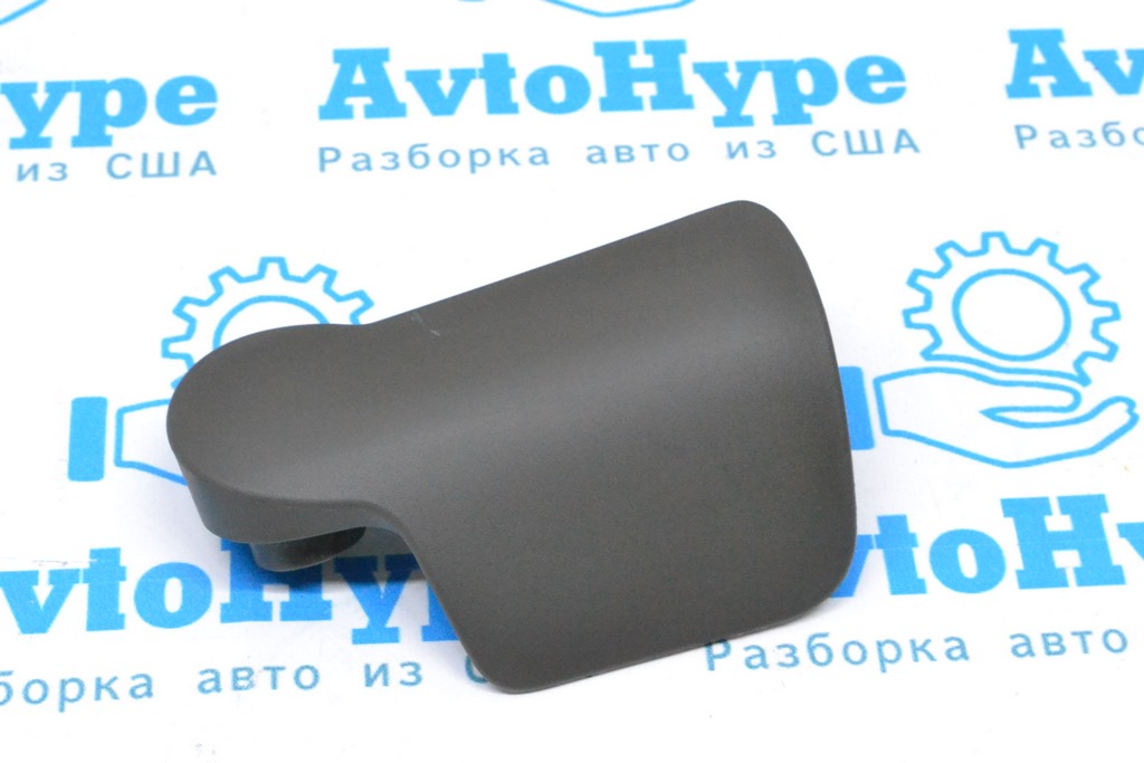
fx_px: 2622
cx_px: 572
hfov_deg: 24.6
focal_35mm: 82
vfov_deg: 16.6
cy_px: 382
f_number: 13
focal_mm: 55
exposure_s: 1/100
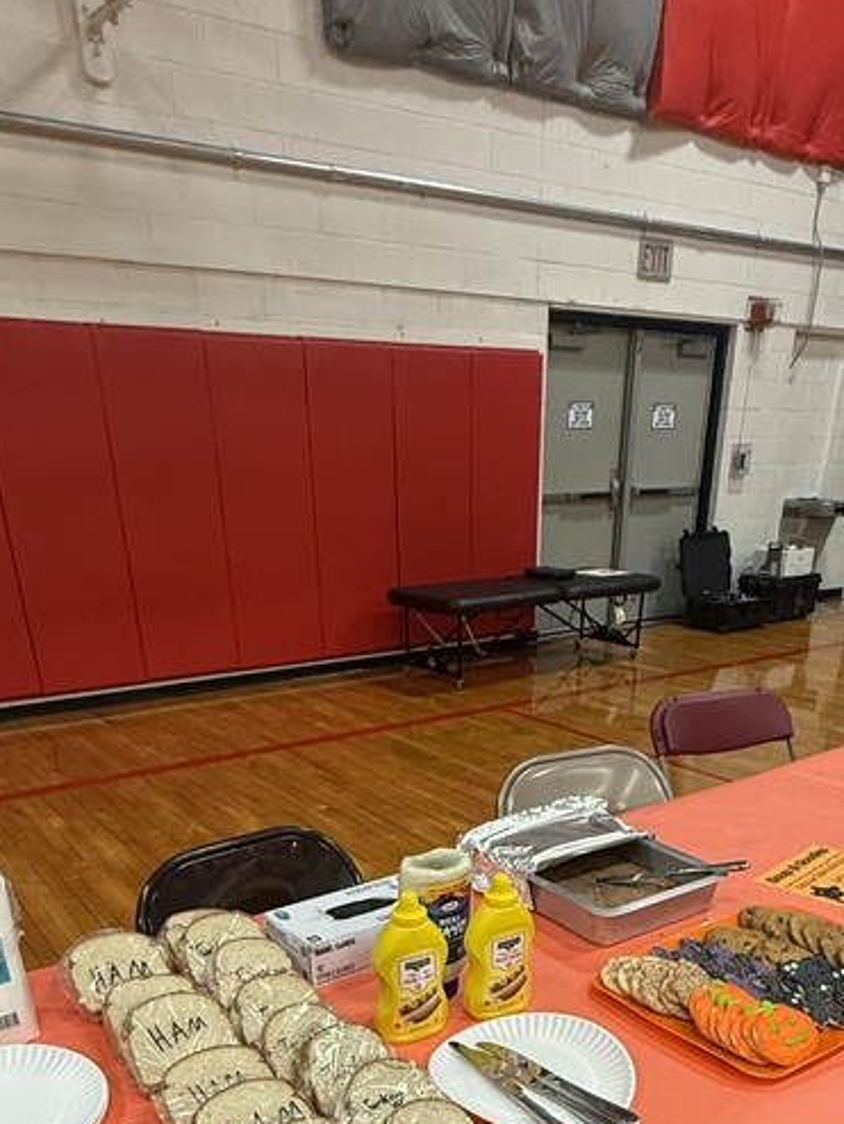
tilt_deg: -28.9
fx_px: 942
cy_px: 969
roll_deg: -0.1
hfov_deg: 48.2
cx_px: 446
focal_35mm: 29
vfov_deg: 55.1
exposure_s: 1/120
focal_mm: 2.22
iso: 320
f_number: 2.2
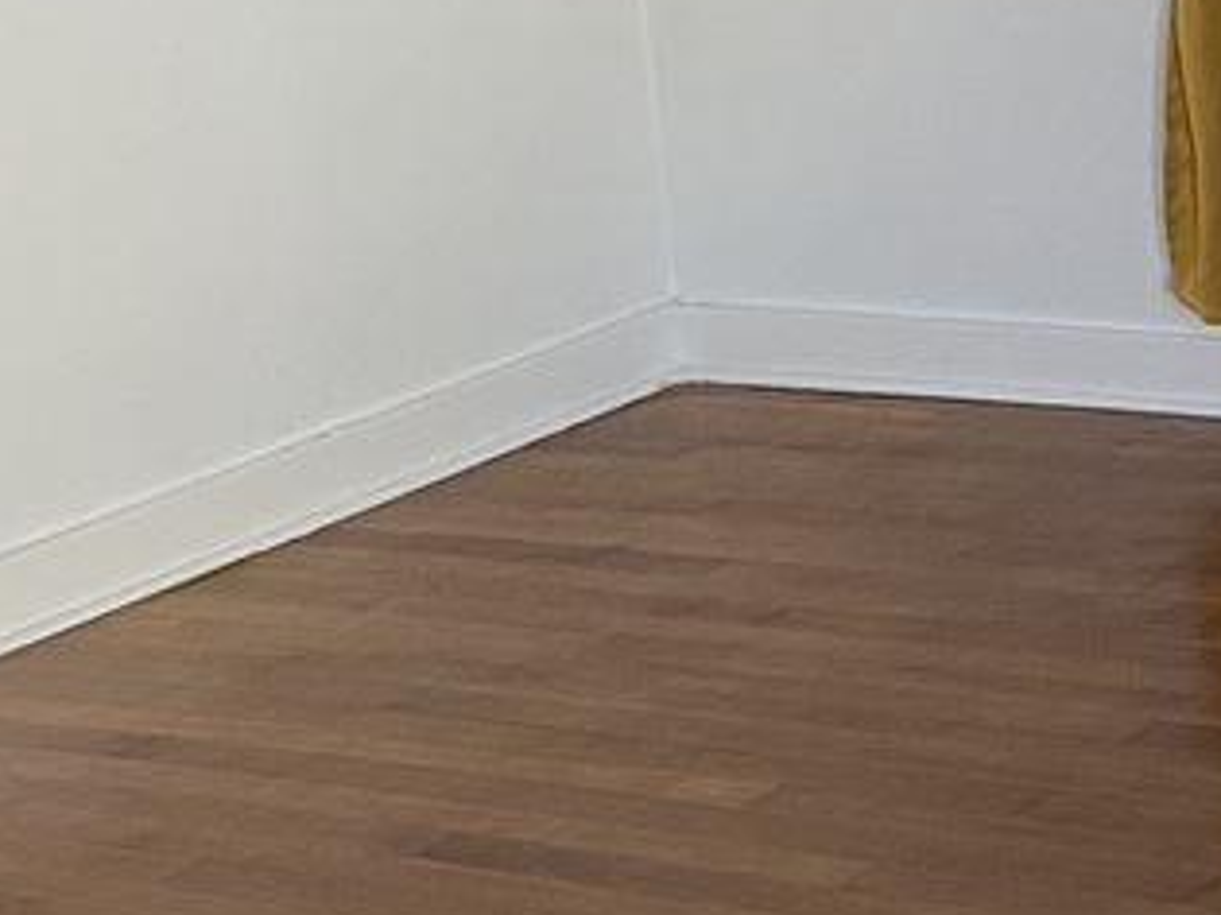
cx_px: 1826
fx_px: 4196
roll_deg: +3.6
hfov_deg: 15.3
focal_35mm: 119
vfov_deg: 12.2
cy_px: -132
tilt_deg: -8.1
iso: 320
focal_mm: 4.25
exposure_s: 1/60
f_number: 1.8
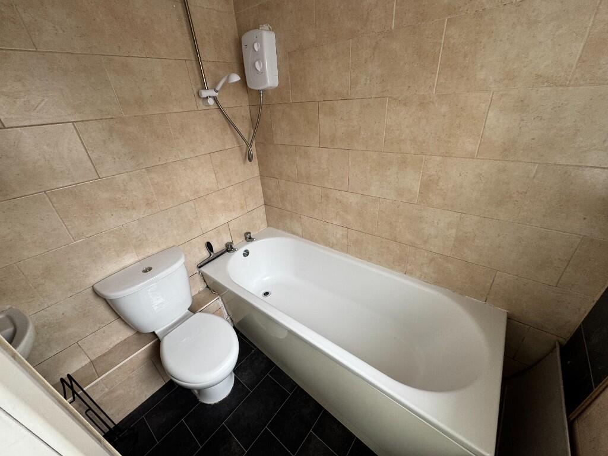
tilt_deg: -25.8
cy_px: 228
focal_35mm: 14
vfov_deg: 85.7
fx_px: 246
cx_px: 304
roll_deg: +4.9
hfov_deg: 102.1
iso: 125
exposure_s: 1/99
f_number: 2.2
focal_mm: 2.22
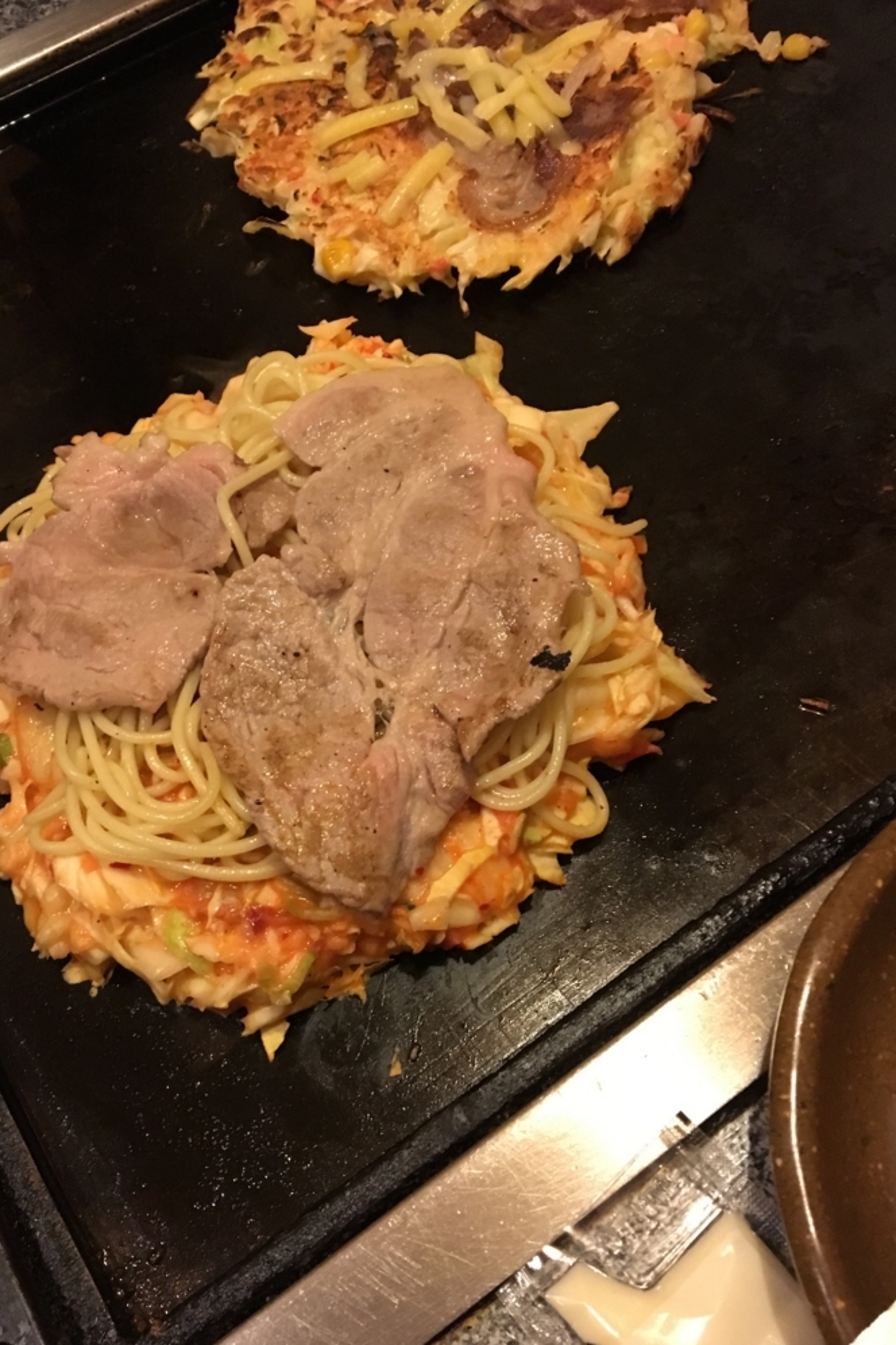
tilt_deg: -59.7
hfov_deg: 42.2
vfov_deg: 60.3
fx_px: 1157
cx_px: 390
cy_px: 686
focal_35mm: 31
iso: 250
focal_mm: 4.15
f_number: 2.2
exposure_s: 1/15
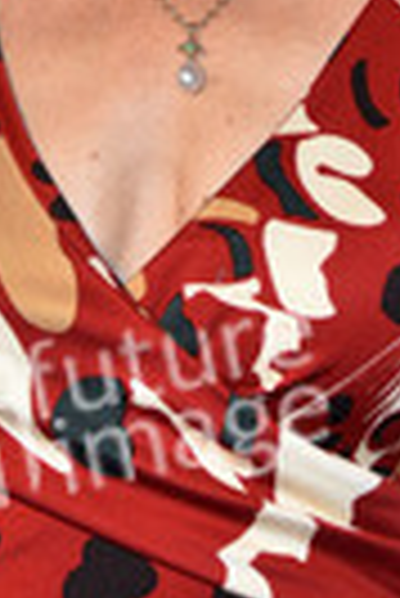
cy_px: -256
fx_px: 6233
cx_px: 229
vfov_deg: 5.4
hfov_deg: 3.7
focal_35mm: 375
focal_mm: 125
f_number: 5.6
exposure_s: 1/125
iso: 500
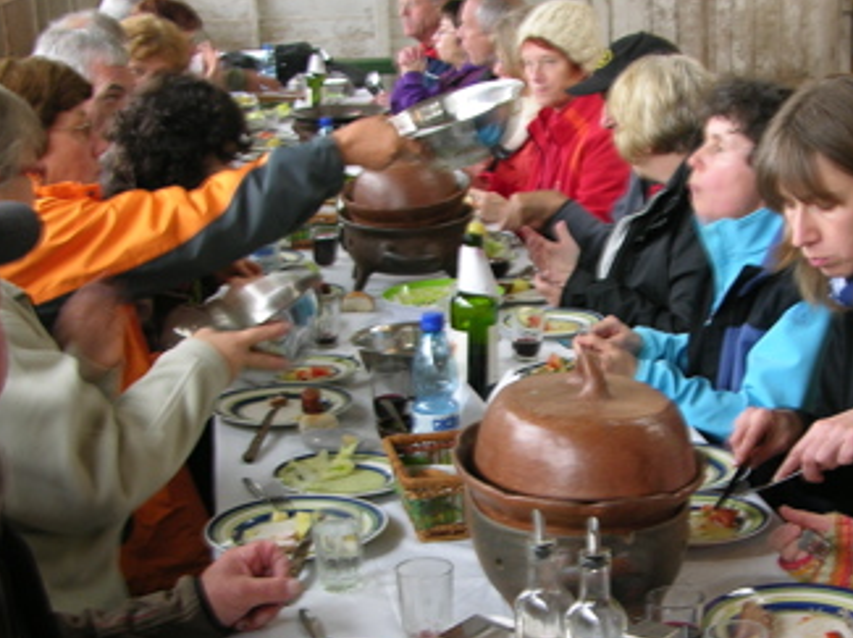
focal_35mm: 69
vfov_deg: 21.1
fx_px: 1698
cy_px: 467
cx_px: 588
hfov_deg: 28.0
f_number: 2.8
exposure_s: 1/4.4
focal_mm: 8.9
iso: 50
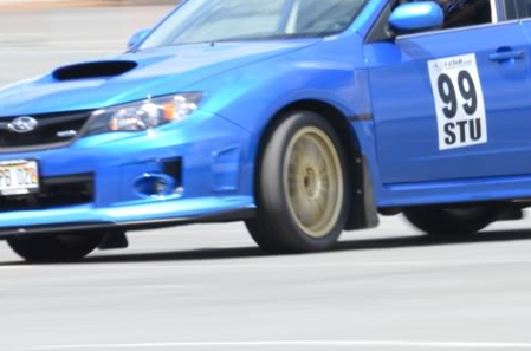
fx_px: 13595
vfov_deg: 1.5
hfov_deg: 2.2
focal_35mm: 924
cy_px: 158
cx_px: 354
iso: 200
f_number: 20
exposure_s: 1/30
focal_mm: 270
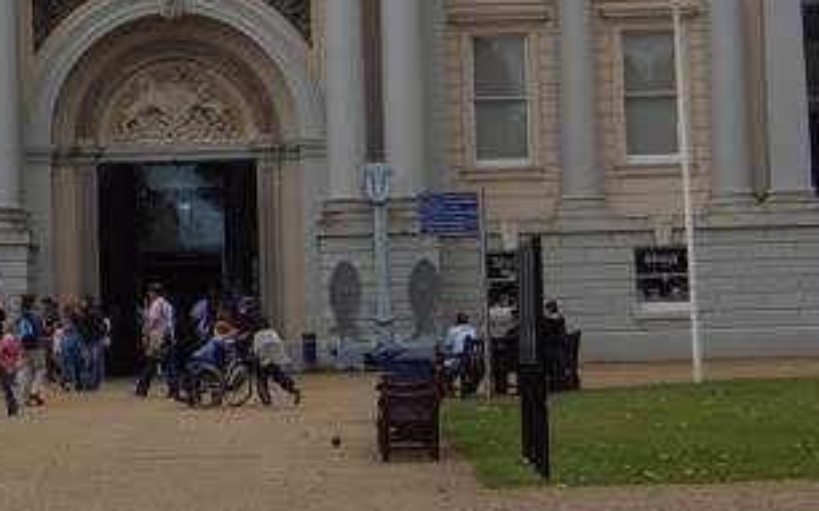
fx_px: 2722
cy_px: -5
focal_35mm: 122
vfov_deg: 10.6
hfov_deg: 17.0
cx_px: 219
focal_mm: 11.4
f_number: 5.6
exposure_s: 1/320
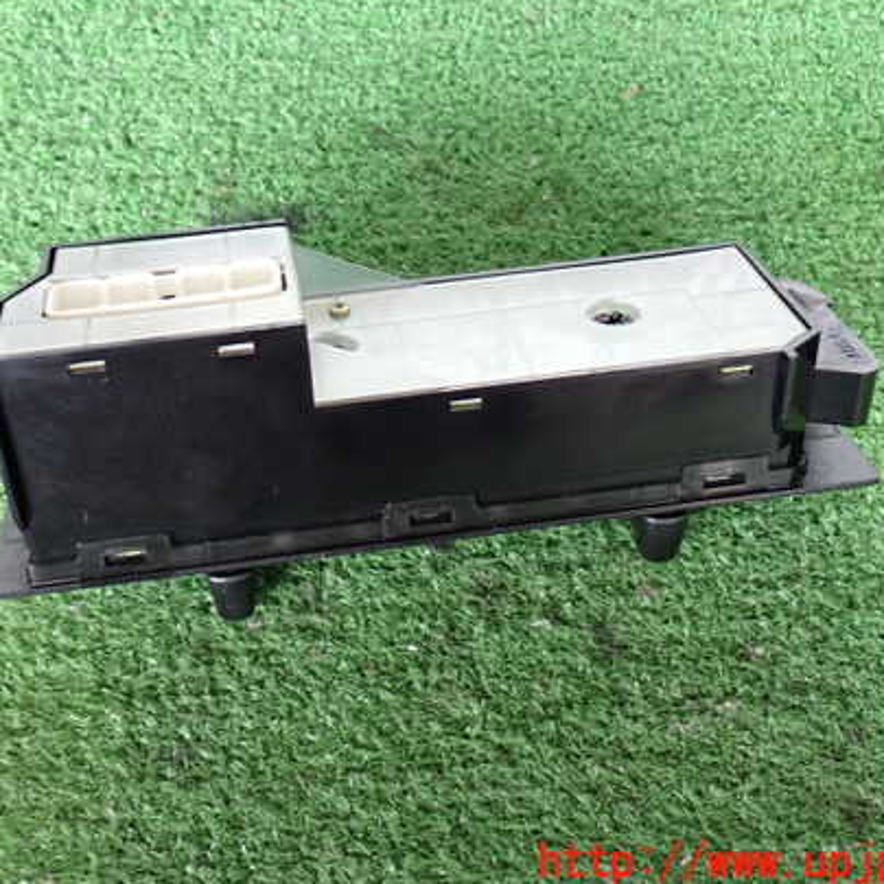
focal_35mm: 42
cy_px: 398
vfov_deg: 40.0
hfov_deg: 39.9
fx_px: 1213
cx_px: 376
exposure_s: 1/30
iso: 250
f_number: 2.4
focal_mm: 5.79
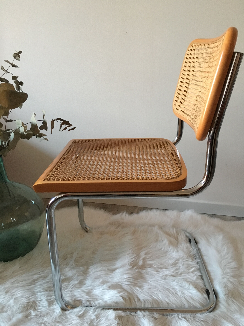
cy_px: 163
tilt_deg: -19.0
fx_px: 273
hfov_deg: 48.2
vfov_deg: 61.7
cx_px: 122
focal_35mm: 29
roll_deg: +0.7
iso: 400
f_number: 2.2
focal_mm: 4.15
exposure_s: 1/17
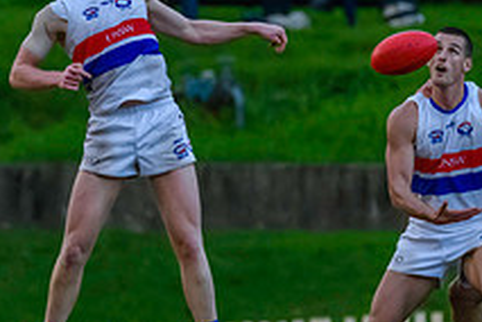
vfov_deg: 1.0
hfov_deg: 1.5
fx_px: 18904
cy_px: 61
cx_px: 142
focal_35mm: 1412
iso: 10000
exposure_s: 1/1250
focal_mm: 400
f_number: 6
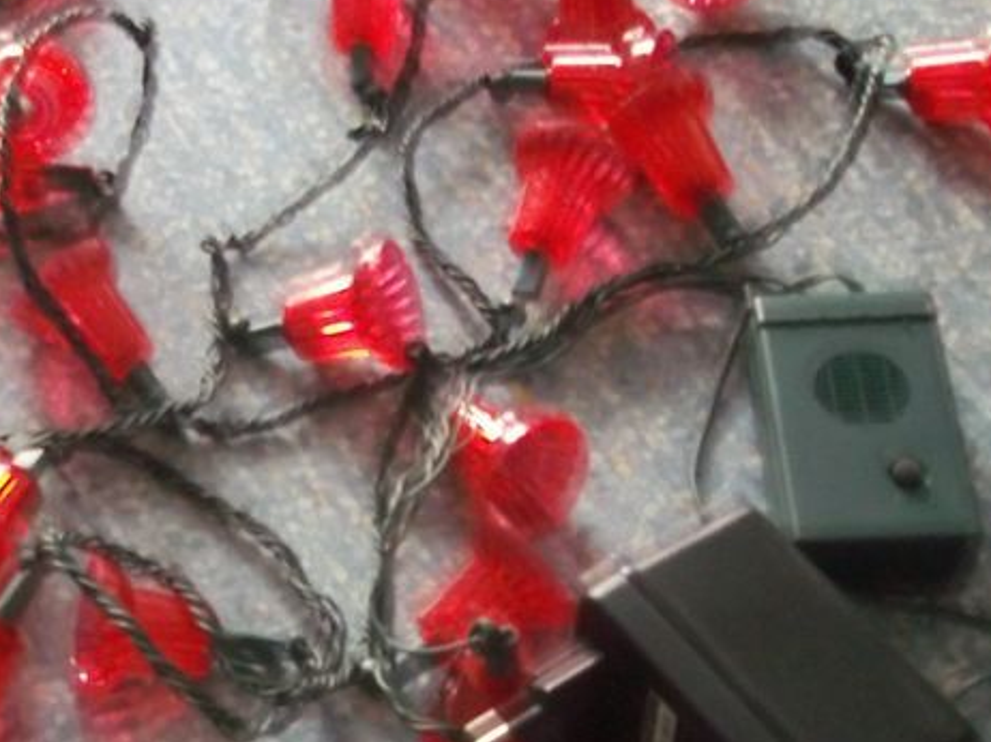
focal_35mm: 78
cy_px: 564
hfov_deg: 24.7
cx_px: 208
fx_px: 2232
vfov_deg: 18.7
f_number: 3.1
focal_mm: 6.5
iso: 300
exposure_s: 1/8
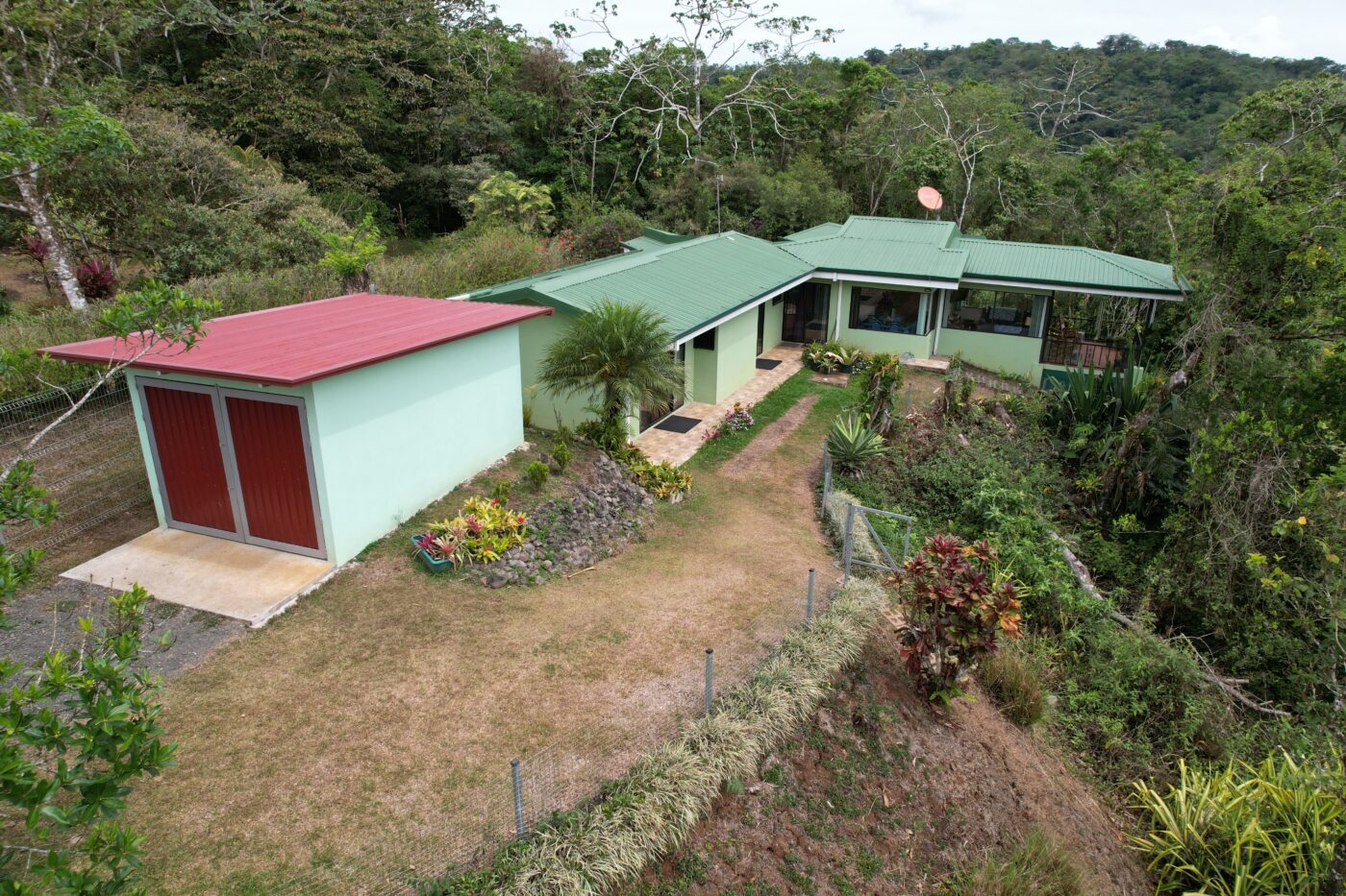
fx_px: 822
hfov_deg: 78.6
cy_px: 448
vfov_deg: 57.2
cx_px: 673
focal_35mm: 22
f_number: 2.8
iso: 100
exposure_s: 1/1000
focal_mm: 8.38
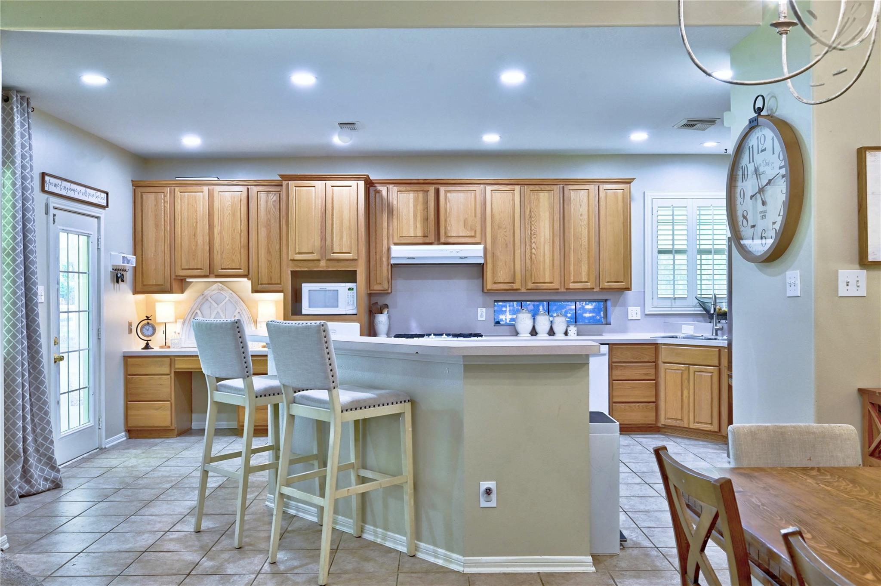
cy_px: 293
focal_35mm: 30
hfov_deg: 62.0
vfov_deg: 43.5
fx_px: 734
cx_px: 440
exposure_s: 1/5
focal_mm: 30
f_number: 8
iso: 400
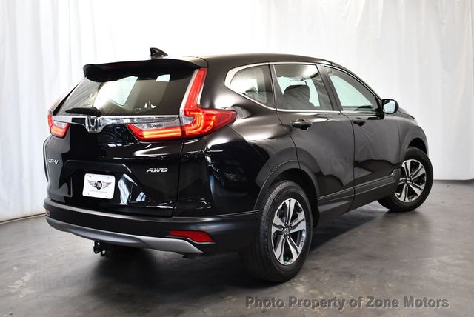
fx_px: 580
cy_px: 158
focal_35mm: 44
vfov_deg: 30.6
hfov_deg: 44.5
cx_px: 237
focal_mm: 22
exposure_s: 1/125
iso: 1250
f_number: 3.8
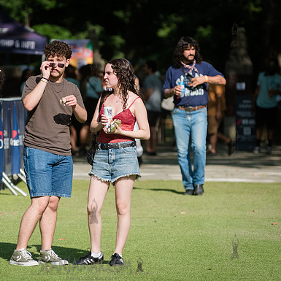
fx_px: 2627
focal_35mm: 286
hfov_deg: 6.1
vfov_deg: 6.1
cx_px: 95
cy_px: 127
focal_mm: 200
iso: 500
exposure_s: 1/4000
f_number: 4.5
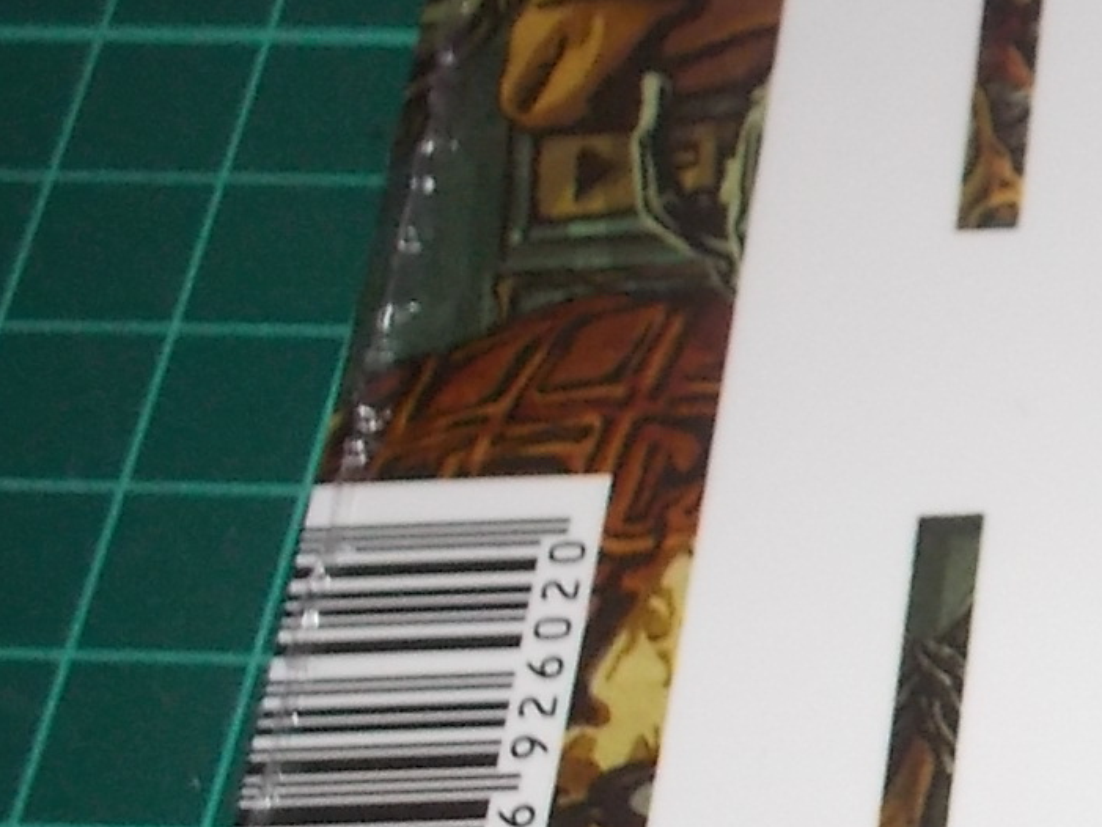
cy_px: 459
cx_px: 1745
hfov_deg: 18.1
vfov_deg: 15.7
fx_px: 2993
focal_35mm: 94
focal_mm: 4.1
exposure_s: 1/30
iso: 200
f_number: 3.3
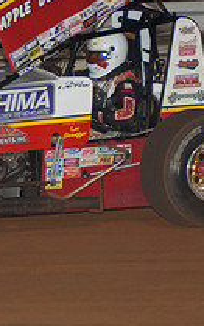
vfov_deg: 6.2
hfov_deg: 3.9
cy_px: 134
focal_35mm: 340
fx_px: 3018
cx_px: -104
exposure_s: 1/400
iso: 250
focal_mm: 80
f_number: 3.2
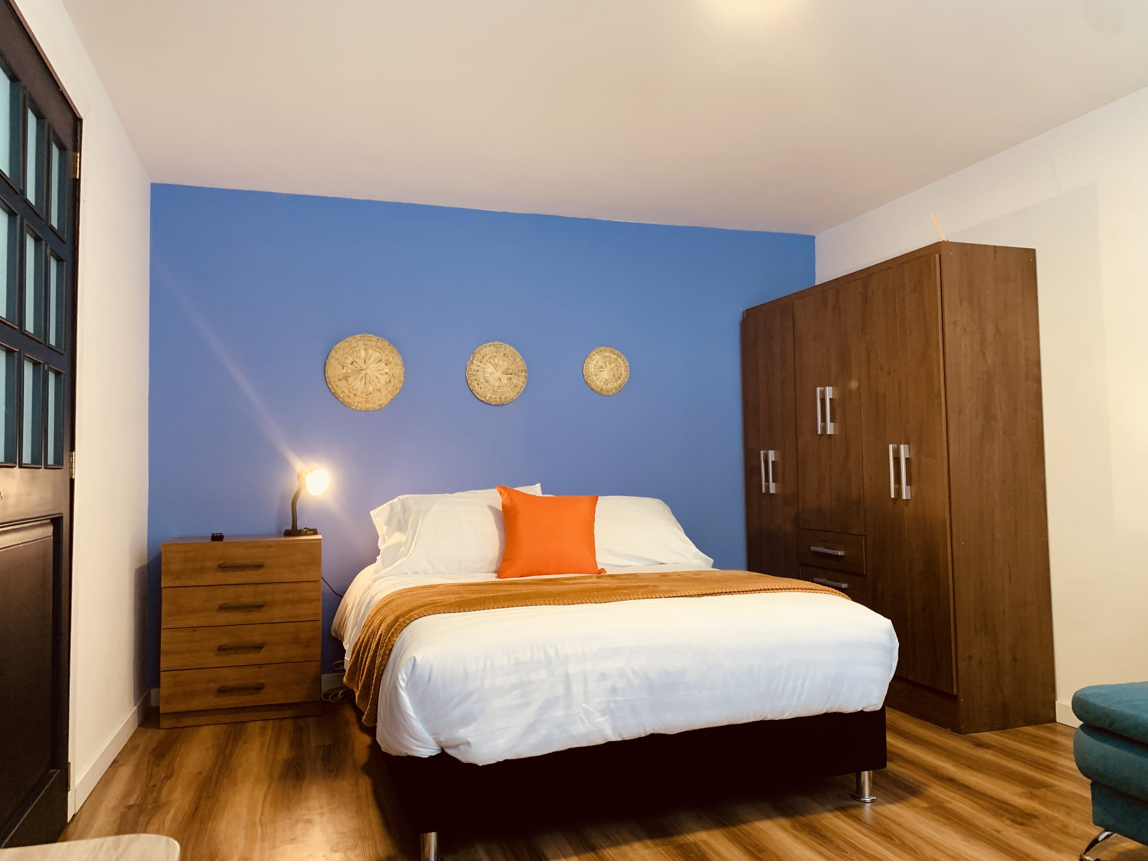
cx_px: 574
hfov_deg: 67.3
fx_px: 862
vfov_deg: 53.1
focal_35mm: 26
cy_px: 430
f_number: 1.8
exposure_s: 1/60
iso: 200
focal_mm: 4.25
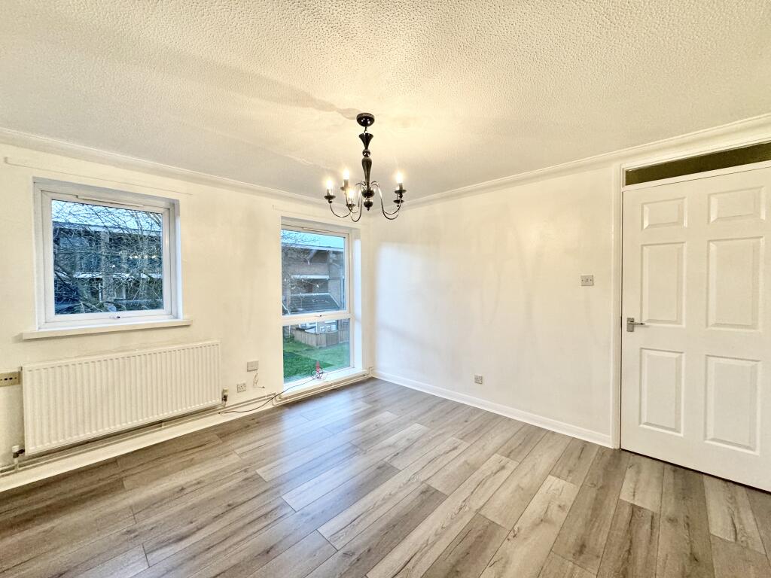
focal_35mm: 14
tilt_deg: -0.1
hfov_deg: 102.1
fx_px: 312
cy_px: 289
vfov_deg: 85.7
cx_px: 386
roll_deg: +1.1
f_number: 2.2
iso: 250
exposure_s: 1/100
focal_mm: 2.22
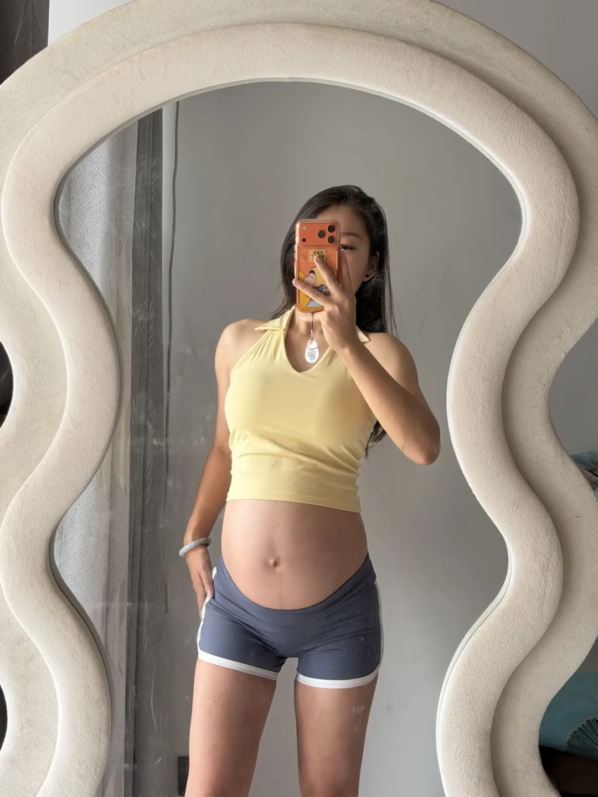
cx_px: 299
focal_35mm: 48
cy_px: 398
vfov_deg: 39.7
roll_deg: -1.5
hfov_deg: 30.3
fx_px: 1106
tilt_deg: -15.7
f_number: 1.78
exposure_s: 1/87
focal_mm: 6.76
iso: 100
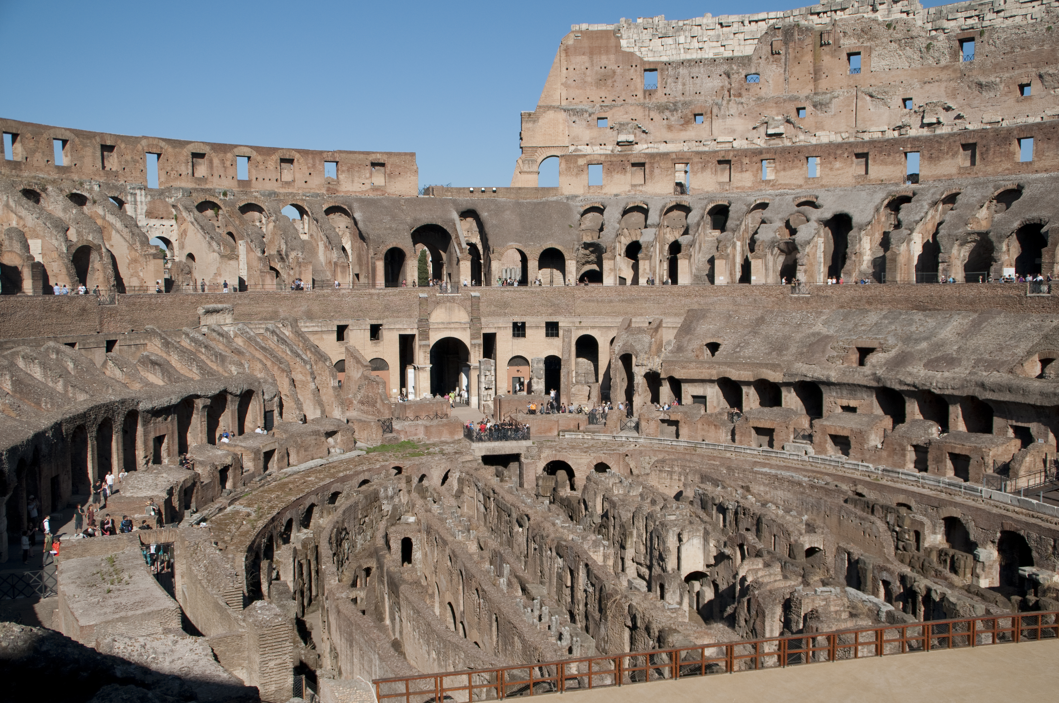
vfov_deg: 35.4
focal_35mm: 38
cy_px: 352
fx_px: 1102
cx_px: 530
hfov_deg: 51.3
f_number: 5
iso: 100
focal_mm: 25
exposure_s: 1/1250
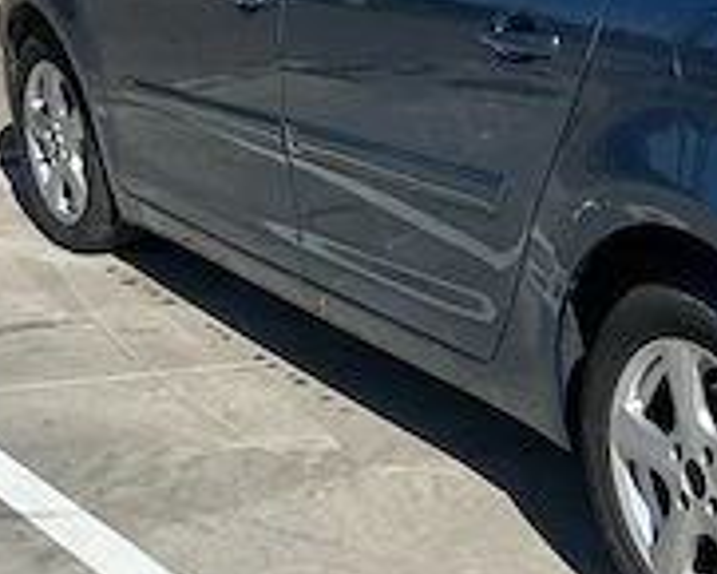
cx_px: 757
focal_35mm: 84
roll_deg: +0.3
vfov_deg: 18.0
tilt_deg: -10.0
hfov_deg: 21.7
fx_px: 1783
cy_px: 48
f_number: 1.5
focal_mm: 5.7
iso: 50
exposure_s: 1/4831
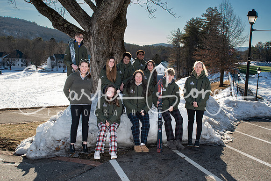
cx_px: 136
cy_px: 90
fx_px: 294
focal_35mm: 39
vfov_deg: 34.2
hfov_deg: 49.5
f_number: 8
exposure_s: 1/200
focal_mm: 26
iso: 125
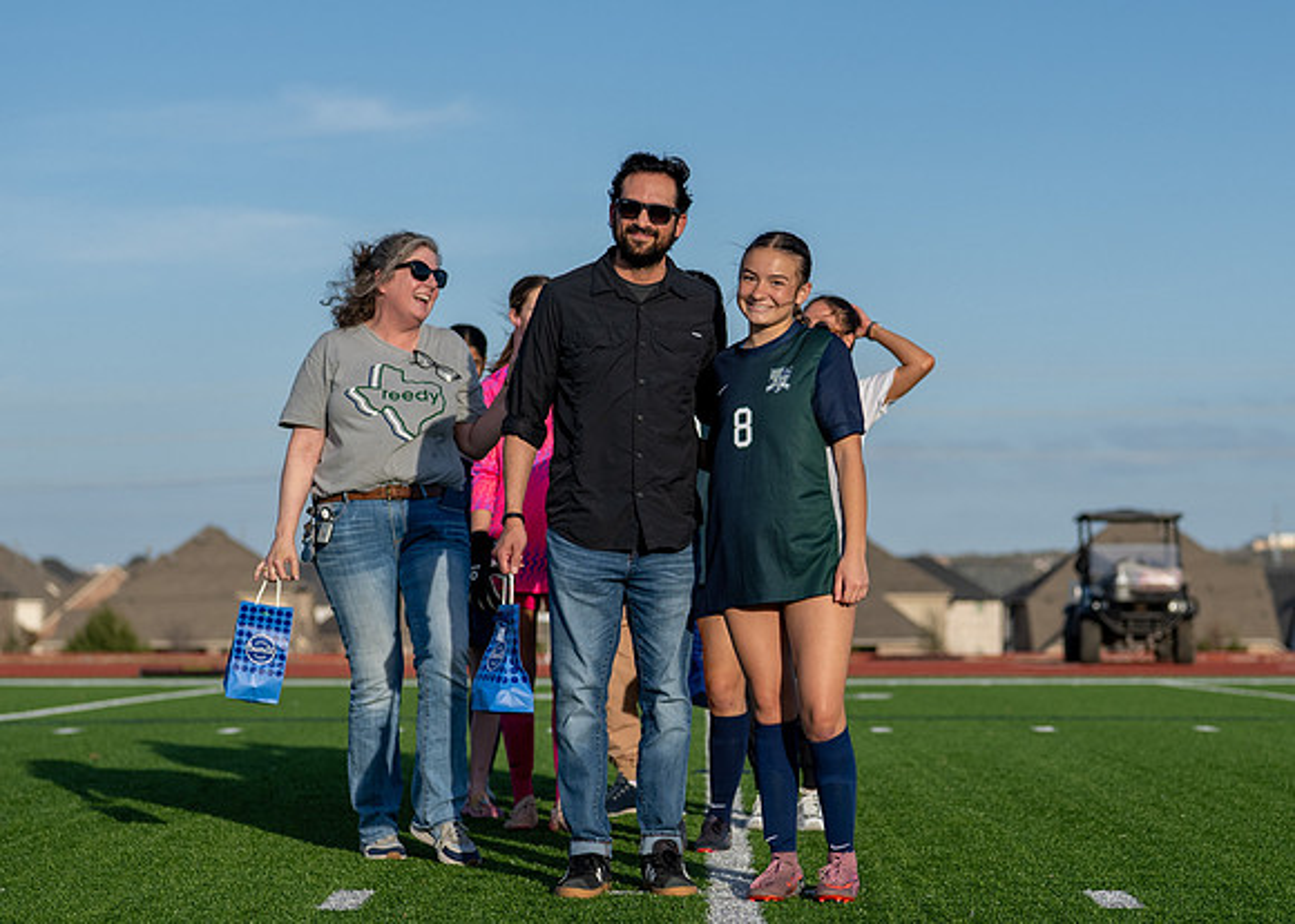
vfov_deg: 13.0
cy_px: 532
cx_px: 710
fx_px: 4044
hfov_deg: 18.2
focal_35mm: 110
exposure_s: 1/5000
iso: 100
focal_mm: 50
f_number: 2
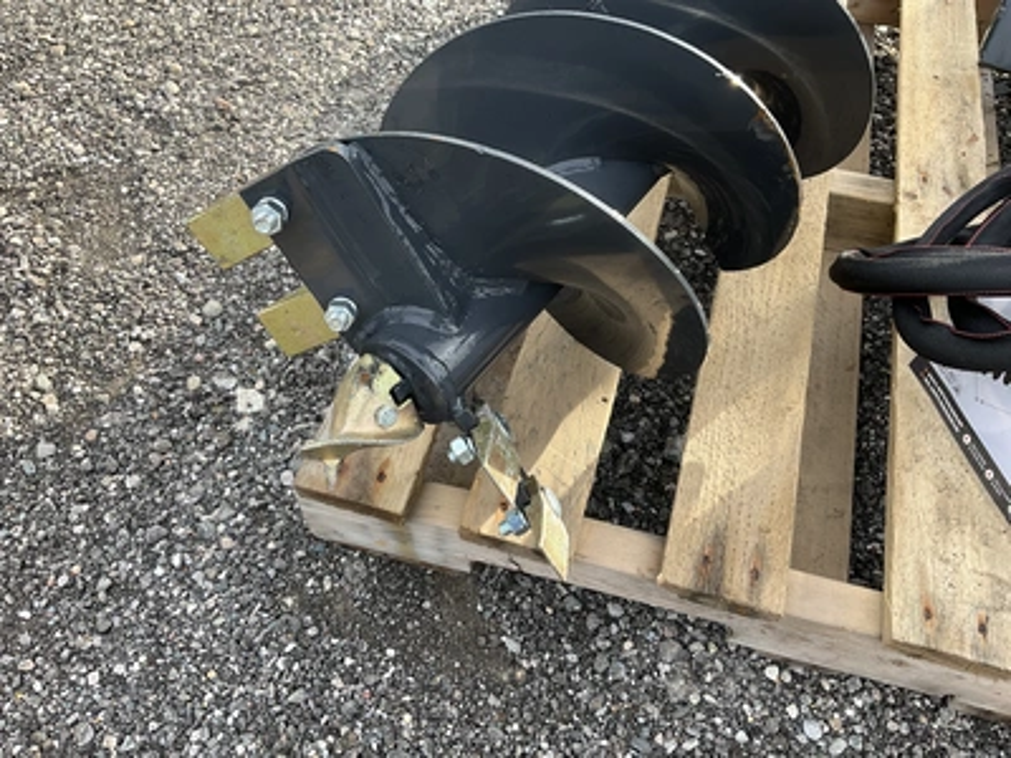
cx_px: 506
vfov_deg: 48.2
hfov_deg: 61.7
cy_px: 379
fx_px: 847
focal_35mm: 29
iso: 20
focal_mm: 3
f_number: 1.8
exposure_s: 1/172
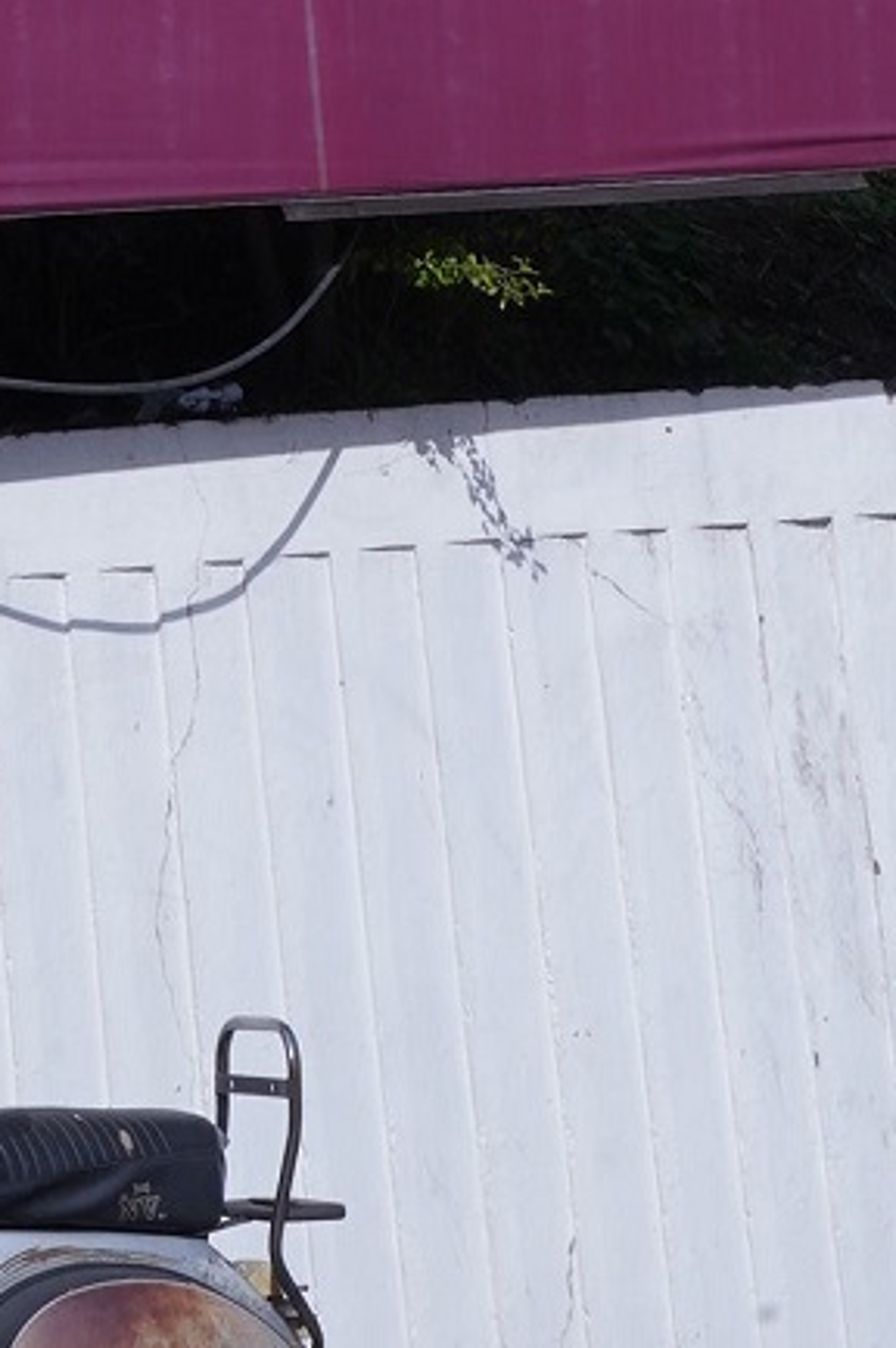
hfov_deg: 9.3
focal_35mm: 146
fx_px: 5459
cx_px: -92
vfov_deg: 12.7
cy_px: -1146
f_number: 22
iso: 640
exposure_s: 1/320
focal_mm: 35
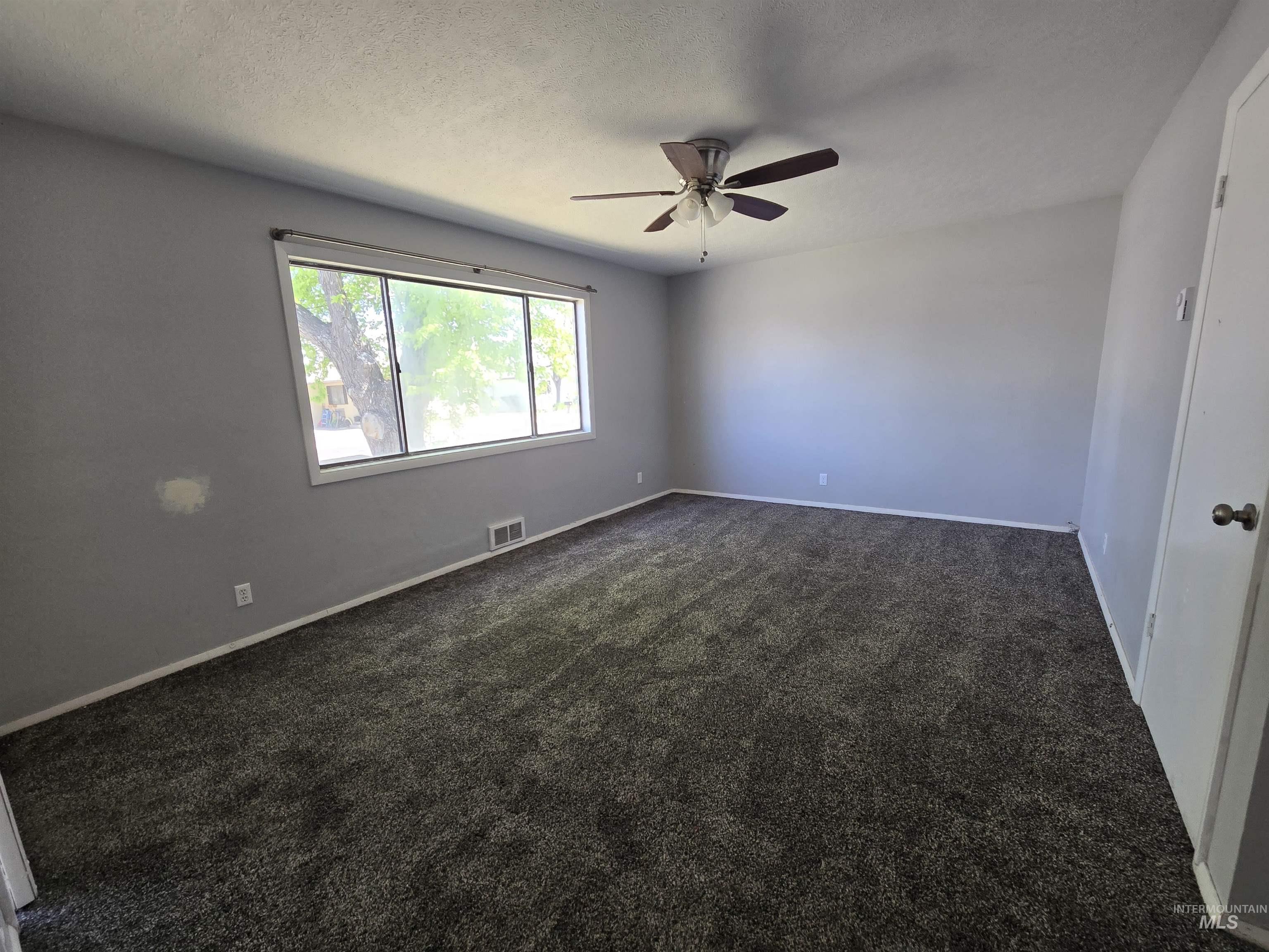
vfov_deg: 89.9
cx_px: 634
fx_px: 477
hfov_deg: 106.2
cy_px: 476
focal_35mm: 13
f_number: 2.2
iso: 100
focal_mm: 2.2
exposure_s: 1/60
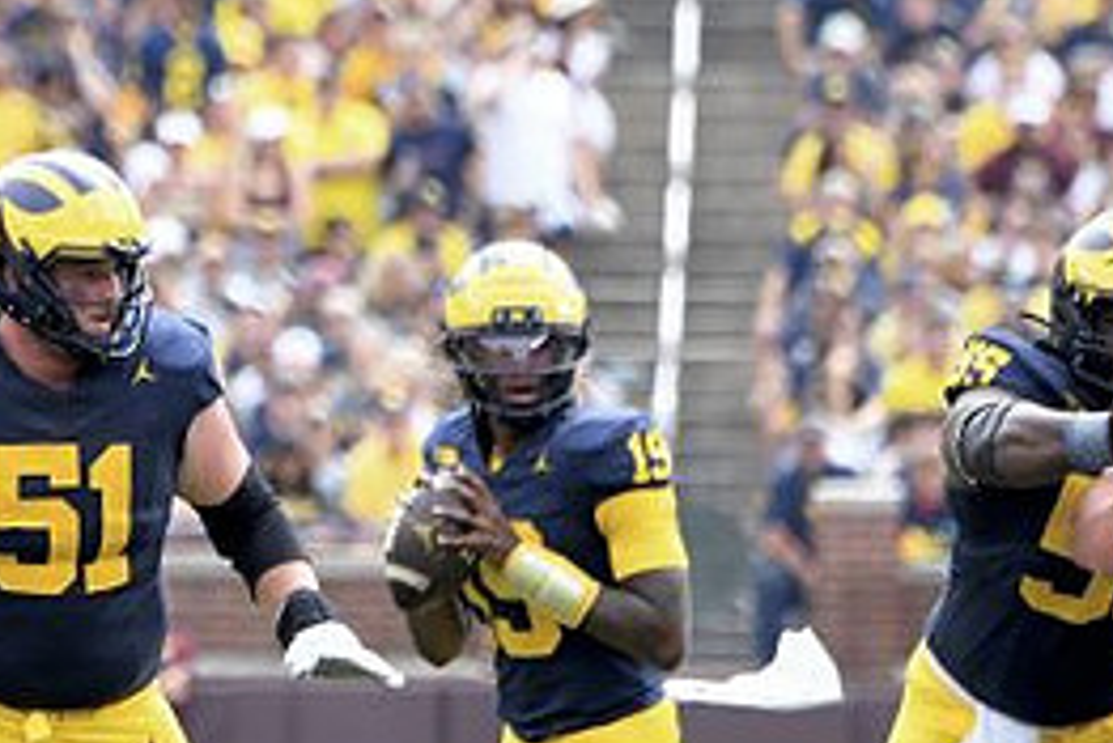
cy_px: 609
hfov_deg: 2.4
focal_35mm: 851
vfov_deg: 1.6
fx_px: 26323
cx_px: 132
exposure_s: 1/1000
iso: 800
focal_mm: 320
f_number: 5.6
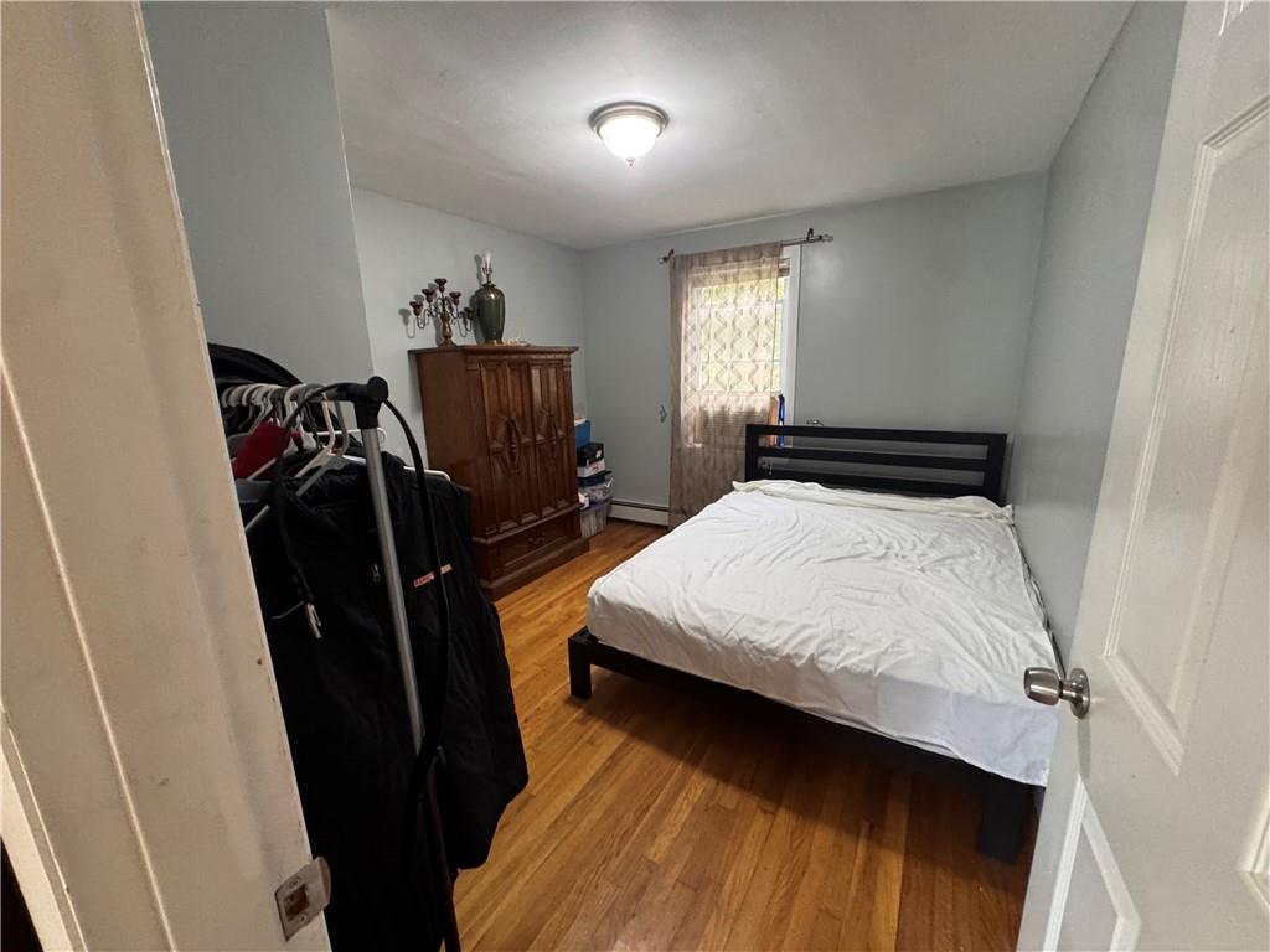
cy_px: 476
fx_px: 514
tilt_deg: -12.5
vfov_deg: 85.7
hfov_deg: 102.1
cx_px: 635
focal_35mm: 14
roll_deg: +2.3
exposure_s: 1/60
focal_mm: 2.22
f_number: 2.2
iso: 500
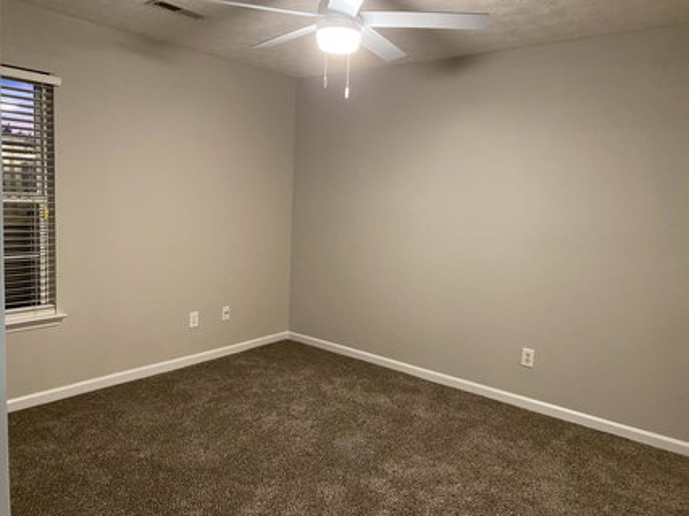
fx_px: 517
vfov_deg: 53.0
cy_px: 258
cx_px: 344
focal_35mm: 26
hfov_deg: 67.3
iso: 500
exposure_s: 1/60
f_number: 1.8
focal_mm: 4.2
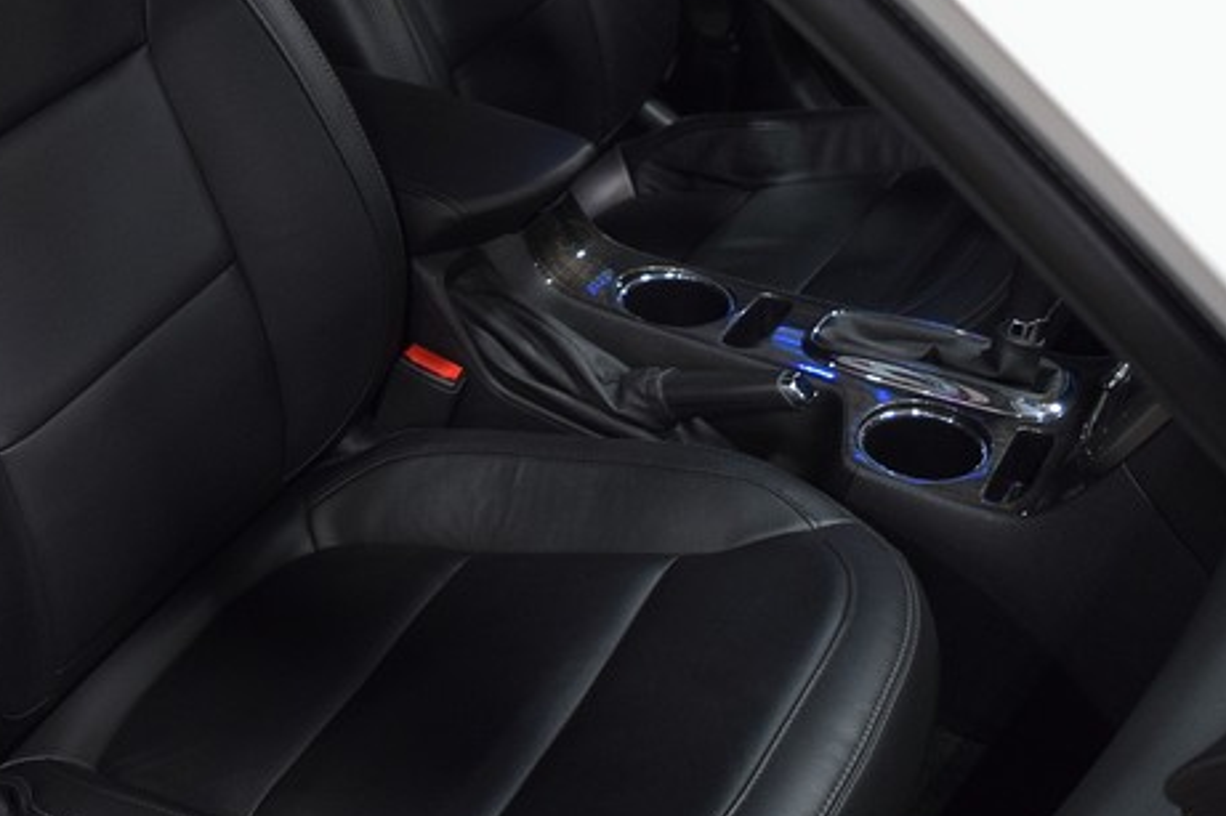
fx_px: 2042
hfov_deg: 33.1
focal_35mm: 60
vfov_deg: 22.4
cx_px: 386
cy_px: 185
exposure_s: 1/60
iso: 1250
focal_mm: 18
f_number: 3.5
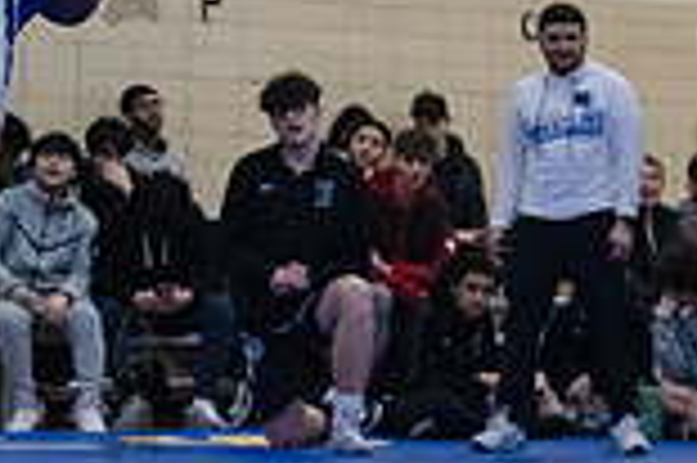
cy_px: -56
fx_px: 3617
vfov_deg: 7.3
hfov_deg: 11.0
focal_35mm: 187
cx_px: 130
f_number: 3.2
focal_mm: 50
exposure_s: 1/400
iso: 8000
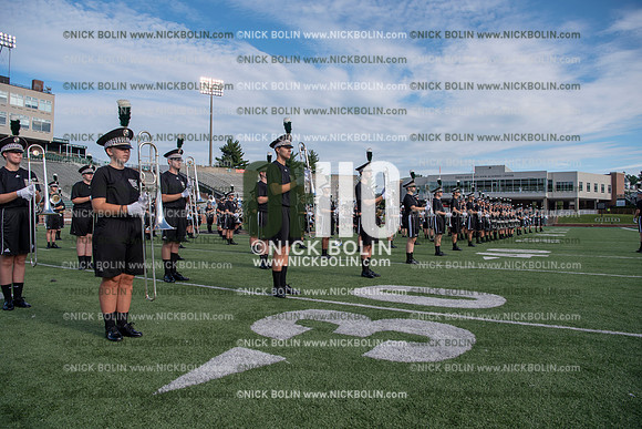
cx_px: 321
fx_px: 428
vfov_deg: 53.2
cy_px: 214
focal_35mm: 24
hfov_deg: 73.7
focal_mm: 24
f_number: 5.6
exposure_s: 1/640
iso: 100
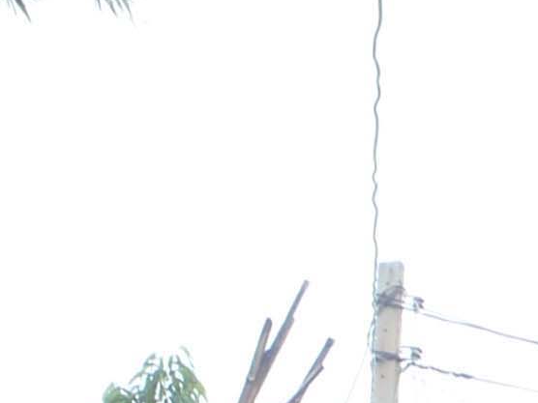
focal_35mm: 200
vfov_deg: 6.5
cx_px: 735
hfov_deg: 9.7
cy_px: 1371
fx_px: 3108
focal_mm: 5
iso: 64
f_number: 4
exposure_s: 1/160
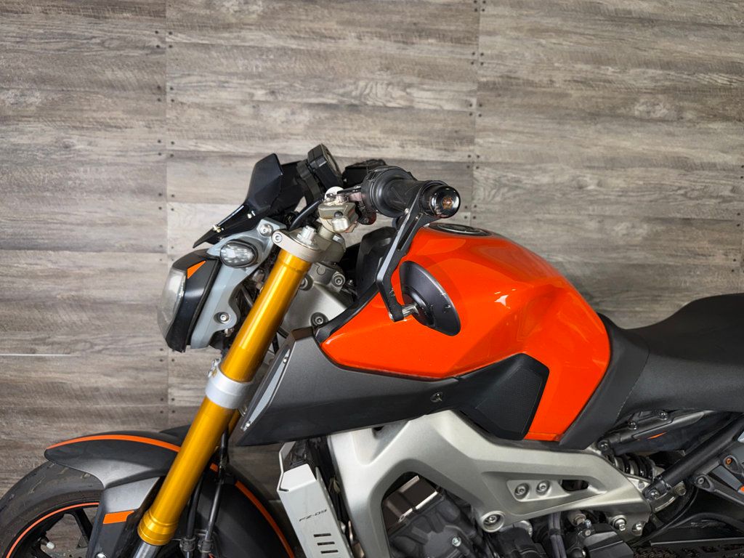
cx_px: 372
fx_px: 516
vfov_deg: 56.8
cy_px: 279
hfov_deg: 71.6
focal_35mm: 24
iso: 64
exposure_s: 1/30
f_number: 1.78
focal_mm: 6.76
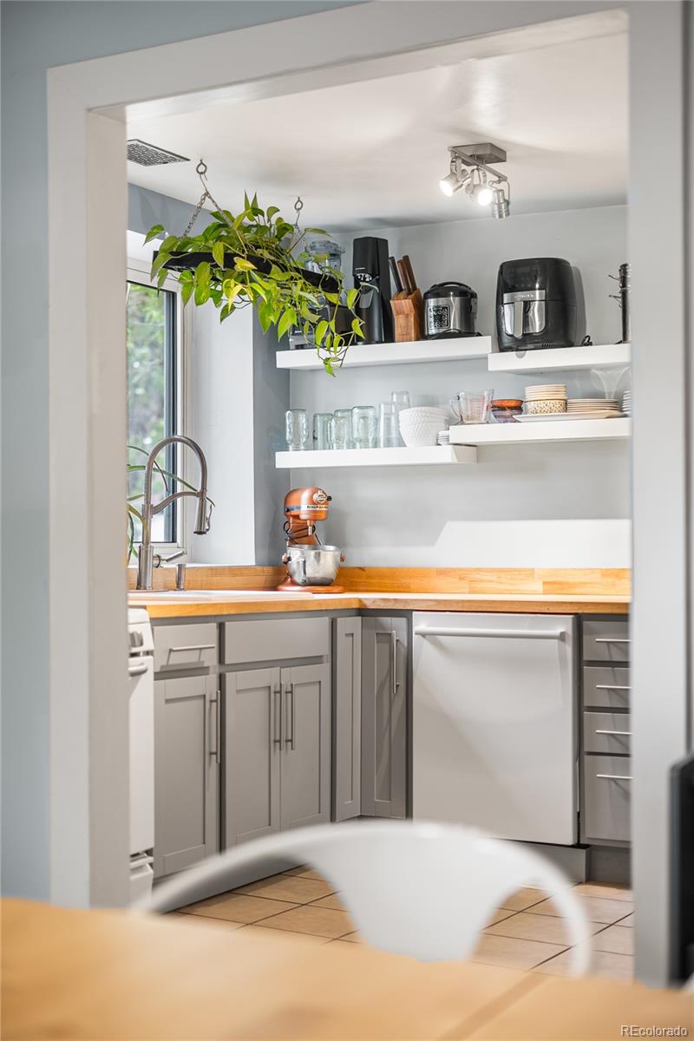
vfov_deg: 39.6
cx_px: 347
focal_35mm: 50
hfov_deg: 27.0
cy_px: 520
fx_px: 1446
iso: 200
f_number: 1.8
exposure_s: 1/13
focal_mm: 50
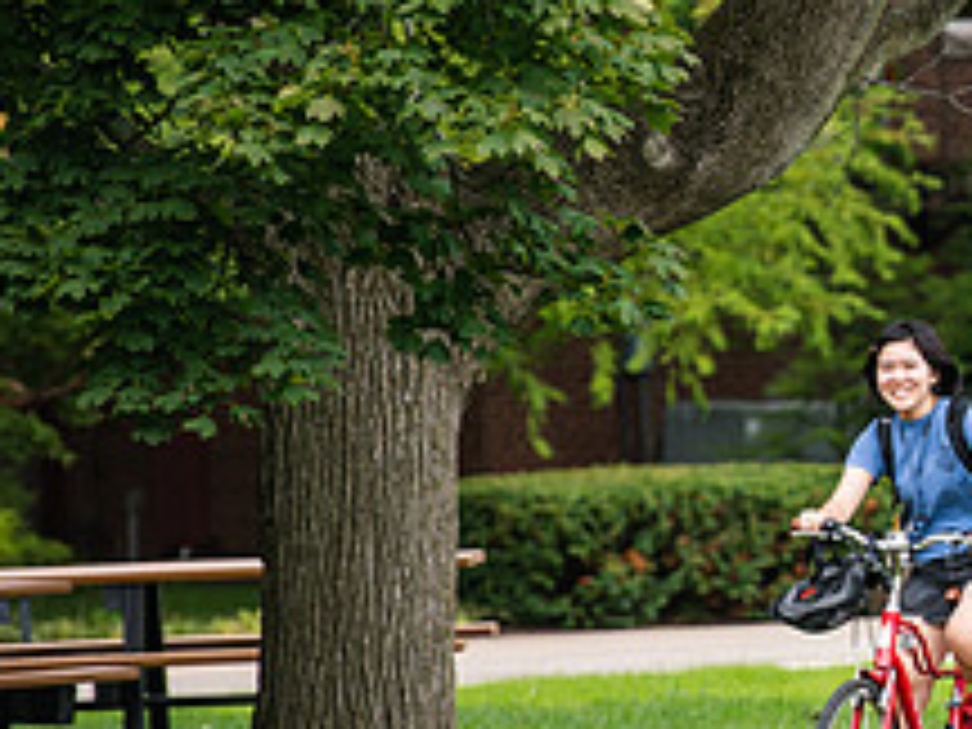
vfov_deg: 2.9
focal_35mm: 516
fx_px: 14489
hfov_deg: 3.8
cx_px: 1228
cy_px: 394
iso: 250
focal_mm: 200
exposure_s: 1/500
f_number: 3.2
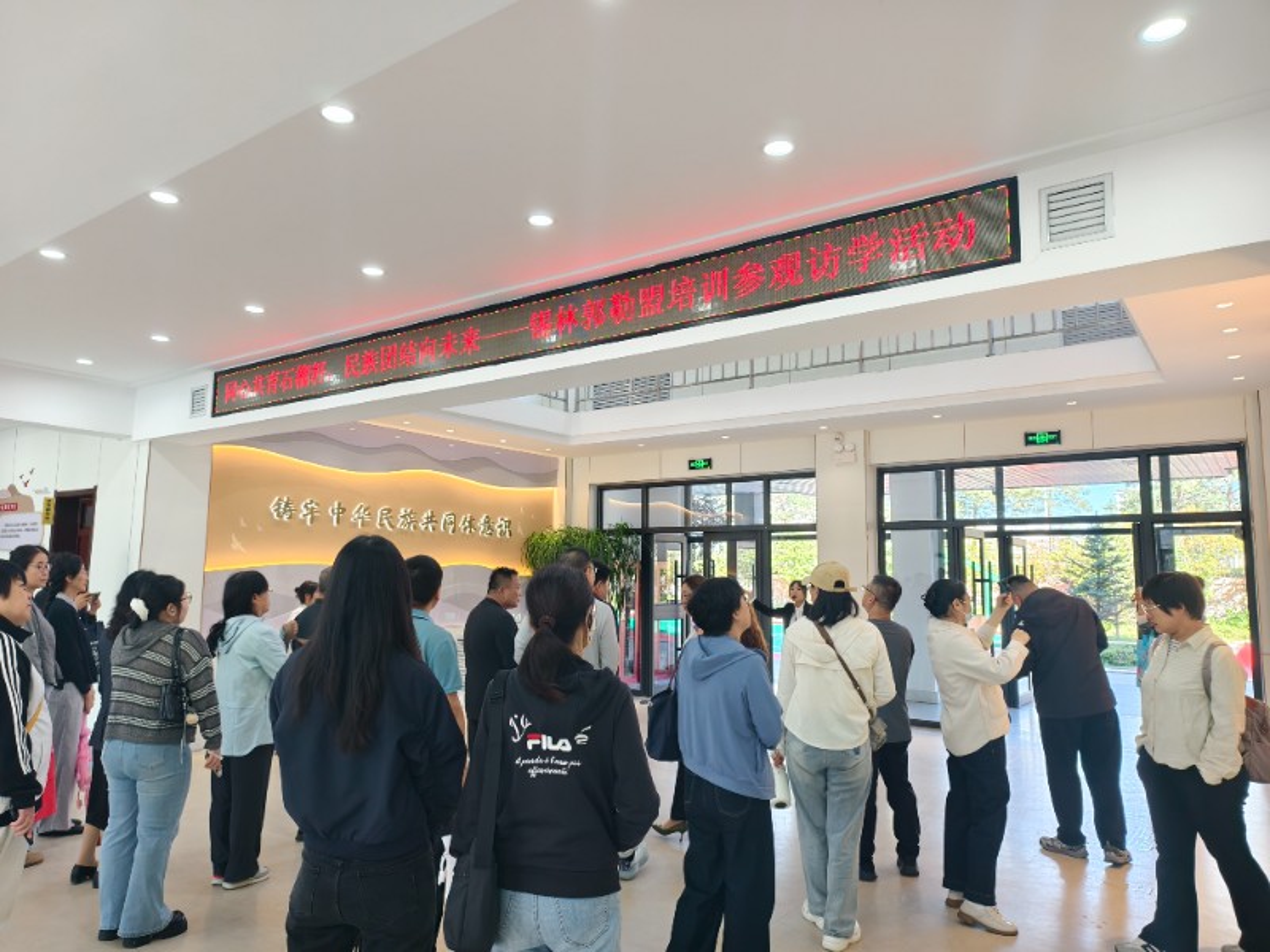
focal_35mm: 23
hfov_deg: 73.9
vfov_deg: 58.9
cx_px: 635
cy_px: 476
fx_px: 844
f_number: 1.57
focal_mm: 6.54
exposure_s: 1/116
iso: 86
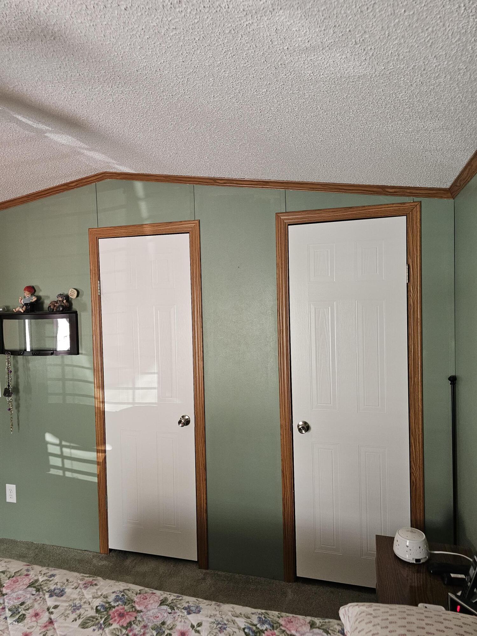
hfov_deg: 58.9
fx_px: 423
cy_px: 318
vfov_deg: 73.9
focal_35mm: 23
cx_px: 238
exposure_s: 1/240
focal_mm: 6.3
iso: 400
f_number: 1.7
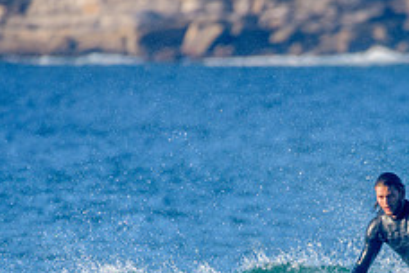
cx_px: 413
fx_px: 14427
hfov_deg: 1.6
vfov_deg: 1.1
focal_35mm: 1270
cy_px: 328
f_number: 5.6
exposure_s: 1/2000
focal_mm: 500
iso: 400
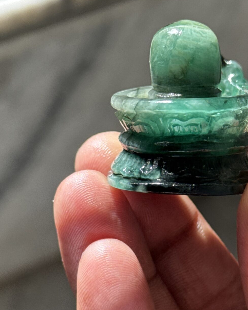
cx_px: 187
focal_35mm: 98
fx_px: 899
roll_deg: -7.6
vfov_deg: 19.5
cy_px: 126
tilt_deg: -43.9
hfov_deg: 15.6
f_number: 1.78
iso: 100
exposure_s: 1/987
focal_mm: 6.76
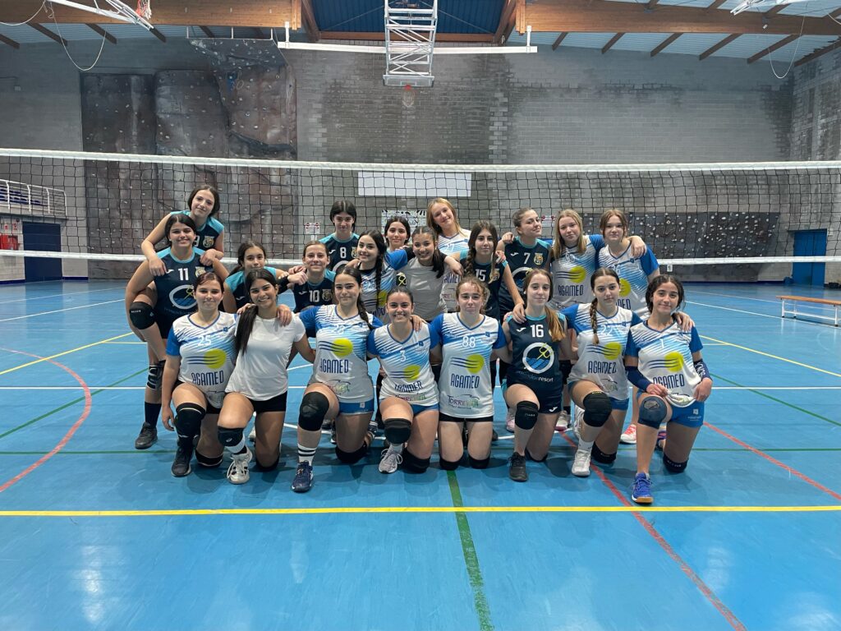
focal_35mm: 26
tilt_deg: -4.9
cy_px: 316
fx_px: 632
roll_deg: -0.3
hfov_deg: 67.3
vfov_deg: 53.1
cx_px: 420
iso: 320
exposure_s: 1/50
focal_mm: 4.2
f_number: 1.6
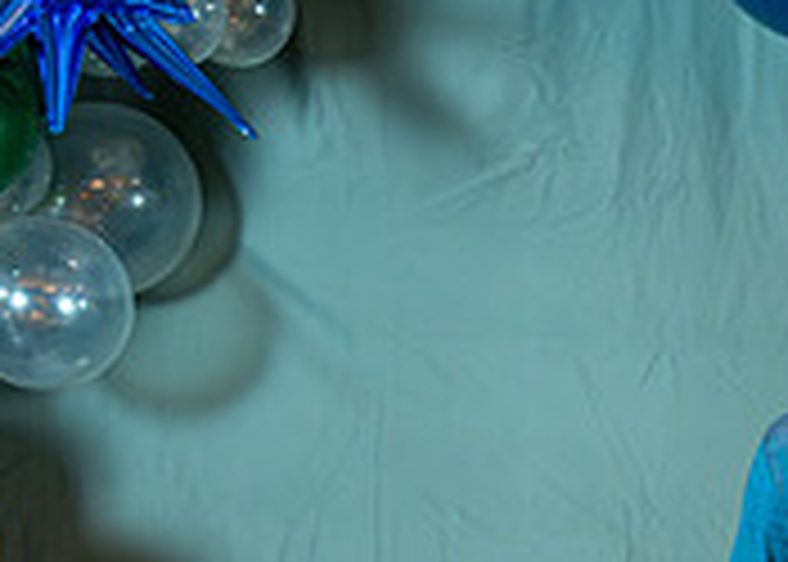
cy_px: 767
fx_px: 4498
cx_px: 1345
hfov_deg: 9.6
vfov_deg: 7.1
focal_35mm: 201
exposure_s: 1/400
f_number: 1.2
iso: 1600
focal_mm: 50
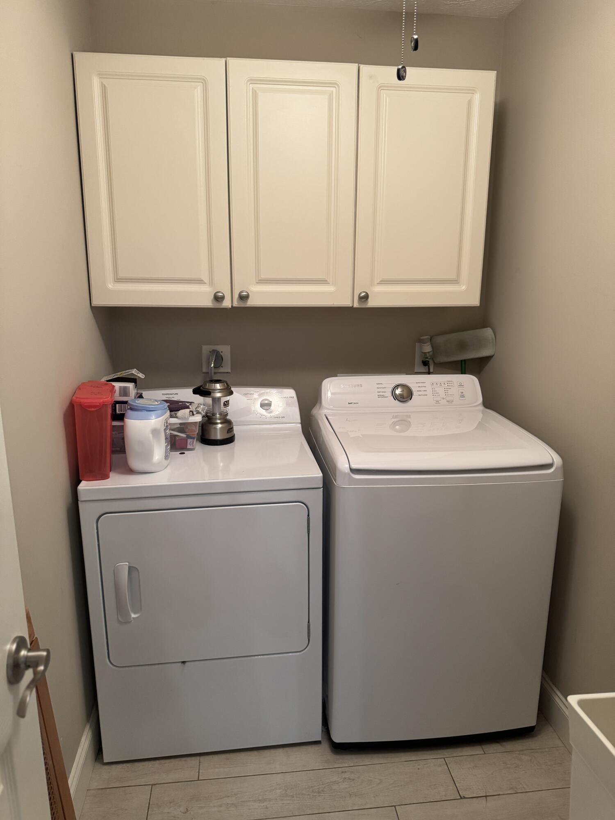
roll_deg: +0.5
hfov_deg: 56.8
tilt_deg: -13.2
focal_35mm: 24
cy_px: 410
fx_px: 569
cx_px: 308
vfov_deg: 71.6
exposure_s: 1/60
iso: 400
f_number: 1.78
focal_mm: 6.76
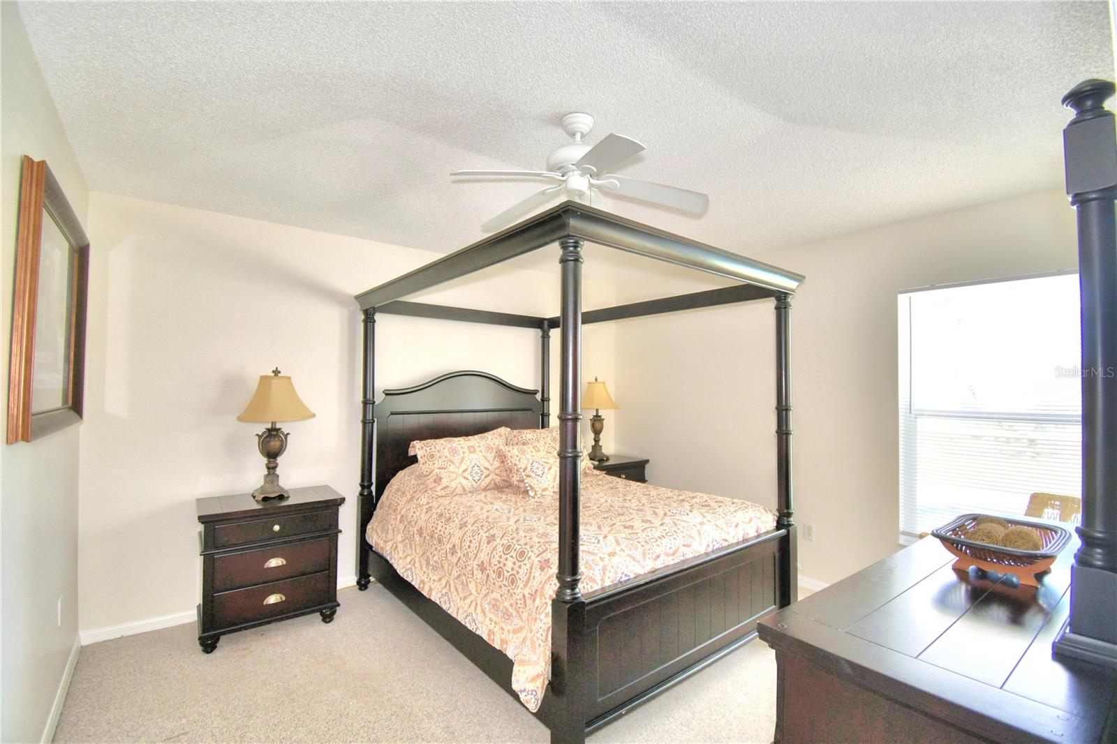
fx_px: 465
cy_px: 372
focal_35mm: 15
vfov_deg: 77.3
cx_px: 558
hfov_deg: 100.4
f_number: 4.5
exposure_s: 1/50
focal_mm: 10
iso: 200
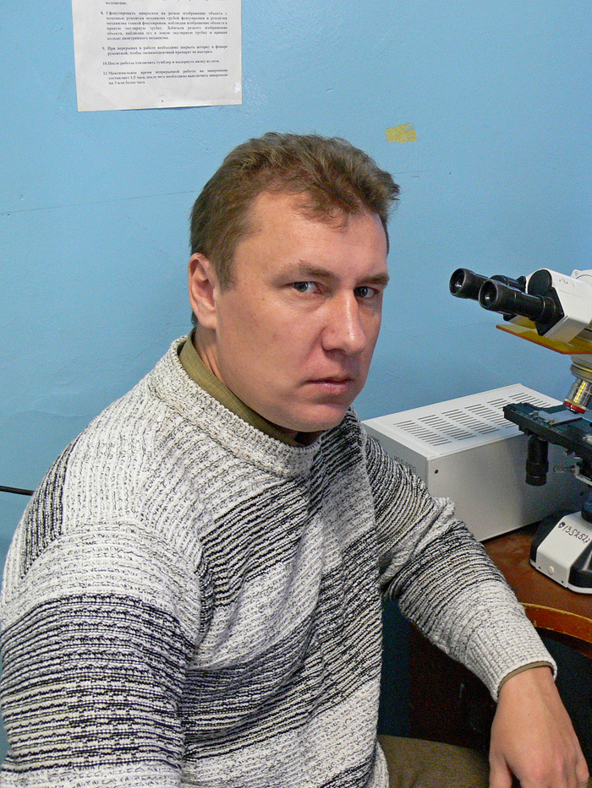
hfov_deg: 40.7
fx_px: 798
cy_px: 394
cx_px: 296
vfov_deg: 52.6
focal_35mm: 35
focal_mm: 7.4
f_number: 2.8
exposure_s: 1/13
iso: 200
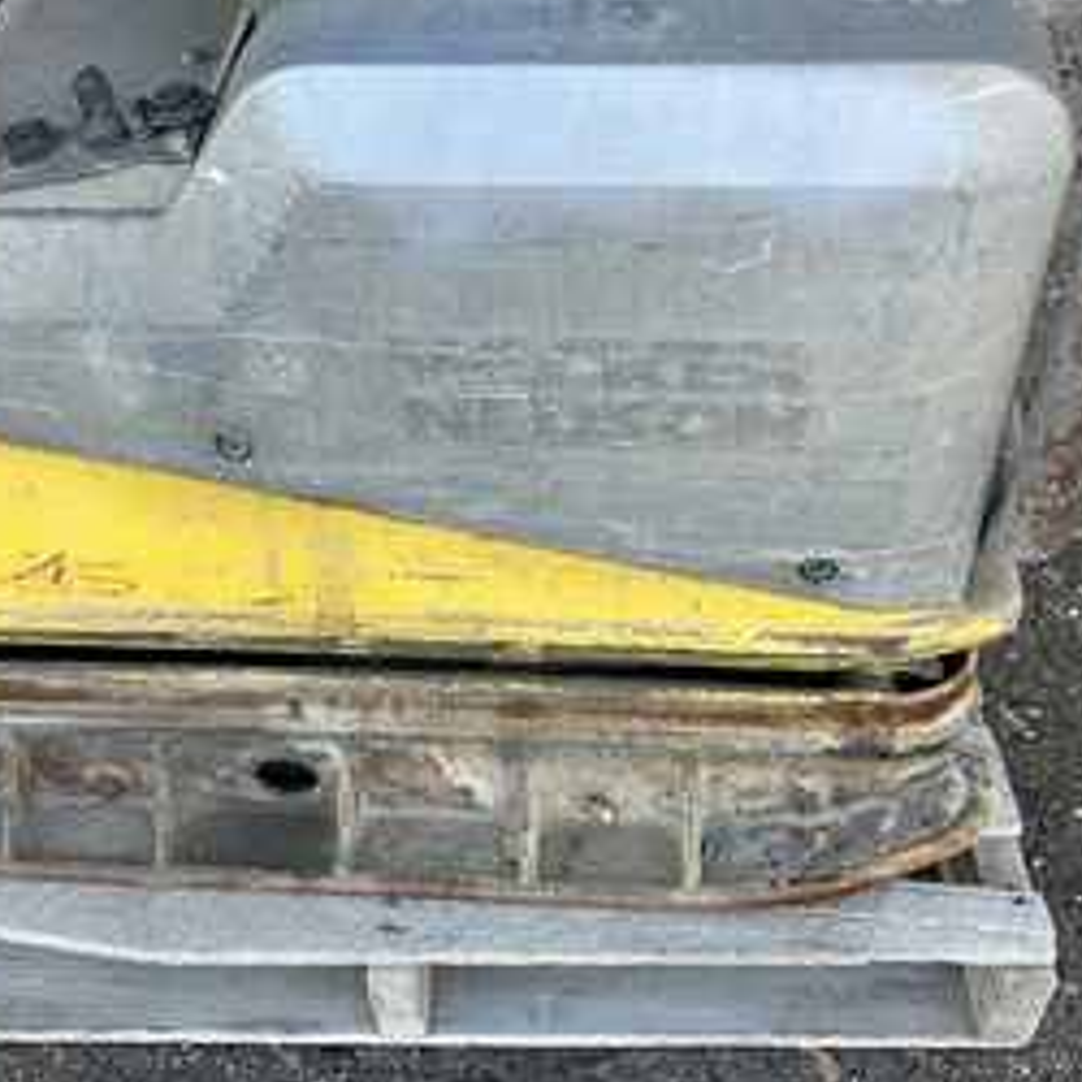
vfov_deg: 40.9
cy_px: 506
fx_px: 1450
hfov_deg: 40.8
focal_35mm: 41
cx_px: 459
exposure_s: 1/122
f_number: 1.8
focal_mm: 3
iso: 20
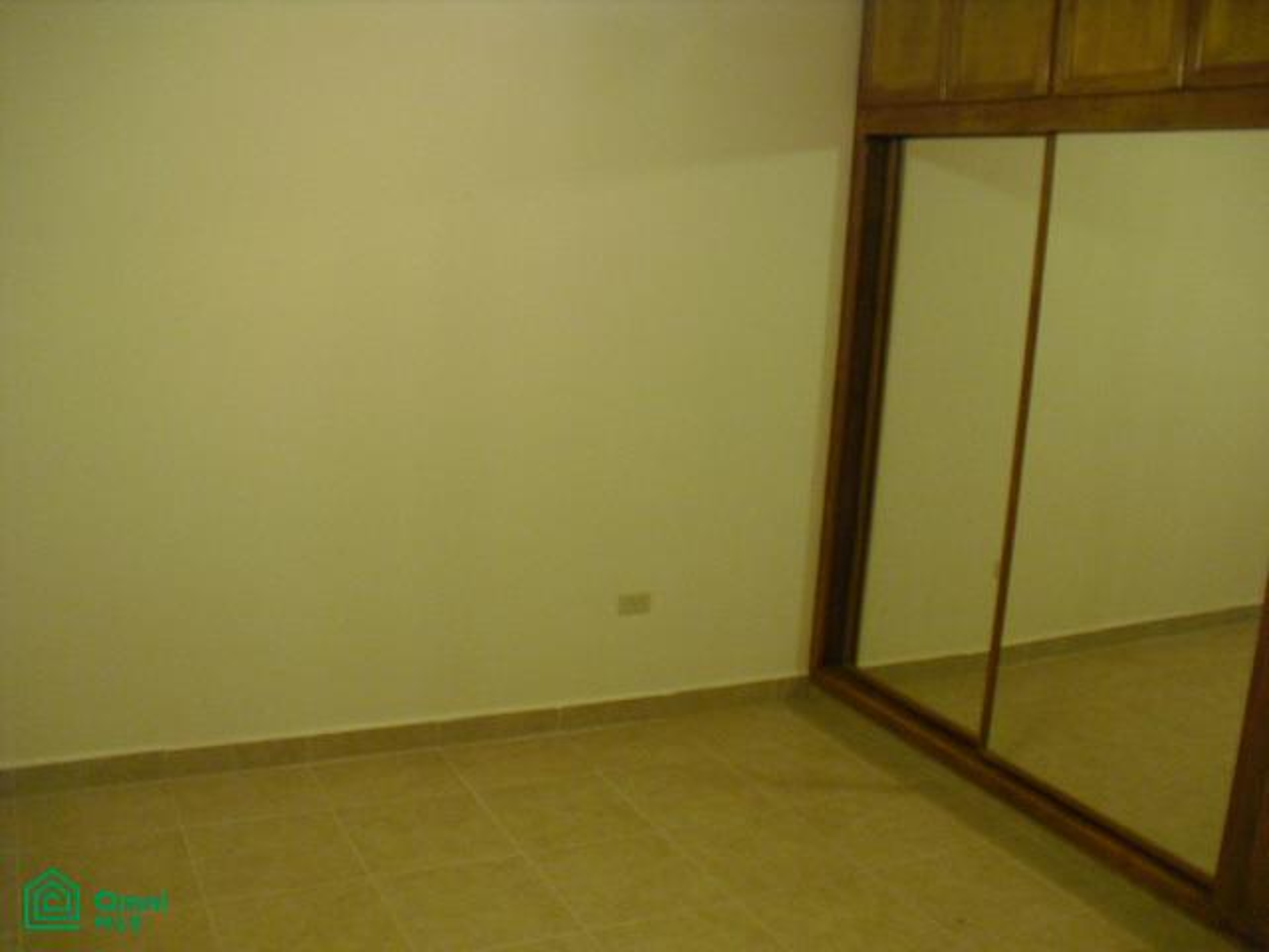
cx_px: 634
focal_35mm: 36
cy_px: 476
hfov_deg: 51.4
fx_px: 1320
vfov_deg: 39.7
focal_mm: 6.3
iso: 400
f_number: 3.1
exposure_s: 1/80
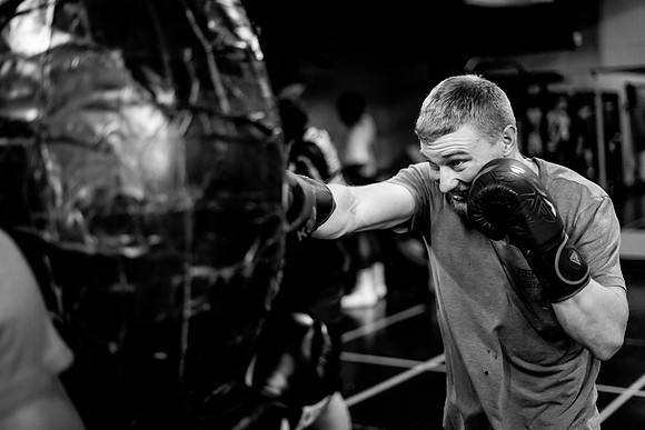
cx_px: 322
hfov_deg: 39.6
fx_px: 896
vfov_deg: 27.0
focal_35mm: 50
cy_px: 215
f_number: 1.8
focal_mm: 50
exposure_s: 1/500
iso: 4000
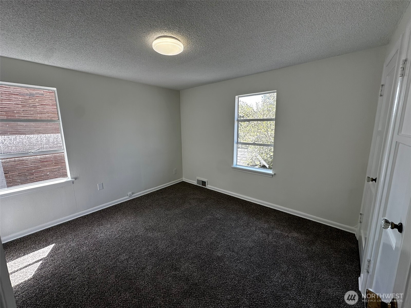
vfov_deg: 85.7
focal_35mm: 14
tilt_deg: -9.3
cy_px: 154
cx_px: 206
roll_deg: +0.7
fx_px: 166
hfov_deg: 102.1
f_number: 2.2
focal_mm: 2.22
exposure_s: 1/214
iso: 40
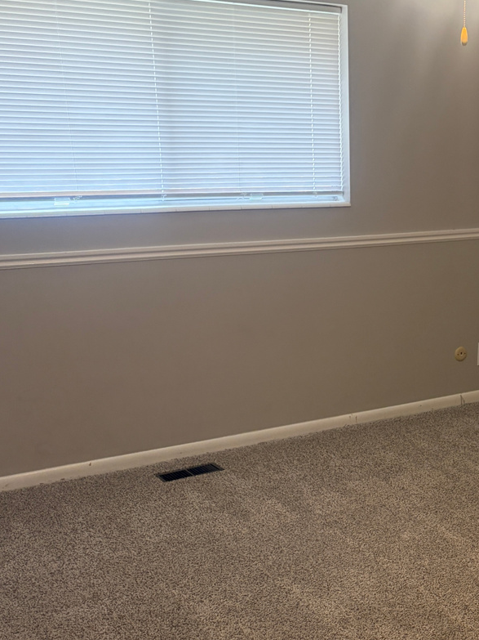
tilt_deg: -16.0
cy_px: 405
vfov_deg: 37.2
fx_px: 941
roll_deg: -0.2
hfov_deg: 27.5
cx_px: 429
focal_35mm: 51
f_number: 1.6
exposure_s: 1/60
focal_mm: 5.96
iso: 125
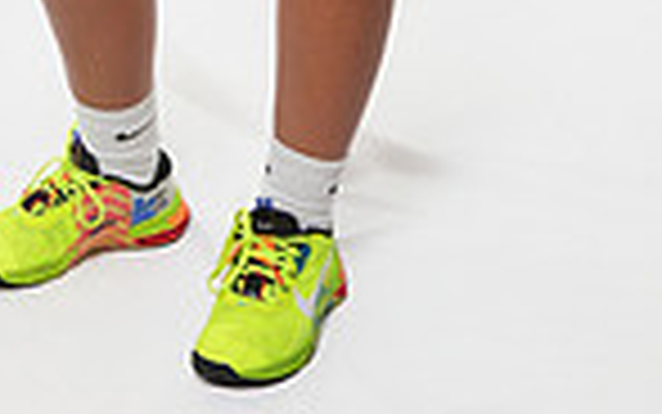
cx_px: 167
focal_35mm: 152
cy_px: -590
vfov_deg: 8.0
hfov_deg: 13.7
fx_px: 2747
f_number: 8
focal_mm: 48.7
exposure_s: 1/125
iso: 500
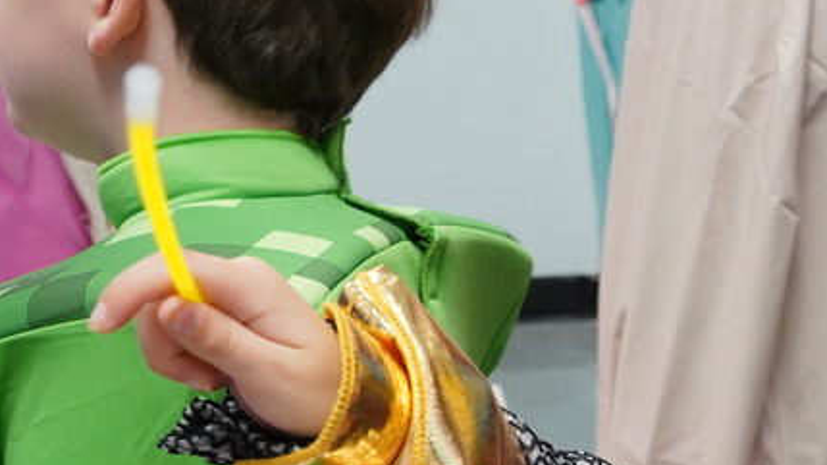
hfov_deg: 26.8
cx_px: 985
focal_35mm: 70
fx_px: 1535
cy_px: 591
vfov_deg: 16.4
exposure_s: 1/250
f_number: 6.3
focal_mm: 28
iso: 6400
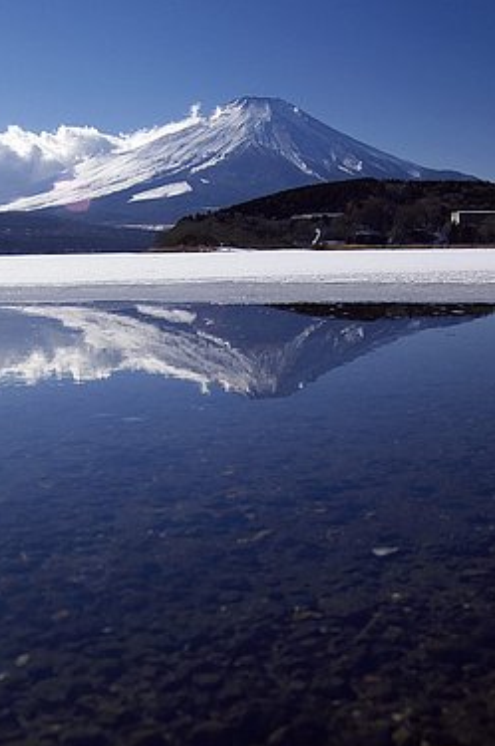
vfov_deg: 47.3
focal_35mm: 41
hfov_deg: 32.3
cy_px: 428
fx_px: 848
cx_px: 332
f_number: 10
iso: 250
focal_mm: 20
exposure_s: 1/250
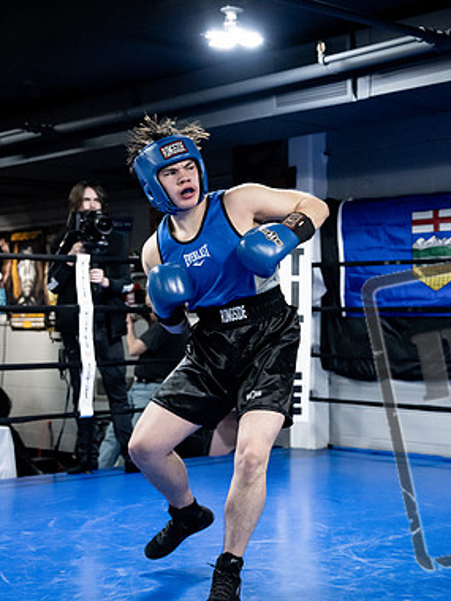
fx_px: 1199
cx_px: 366
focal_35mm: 69
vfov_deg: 28.2
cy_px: 304
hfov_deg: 21.0
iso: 8000
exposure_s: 1/1000
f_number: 2.8
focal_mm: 47
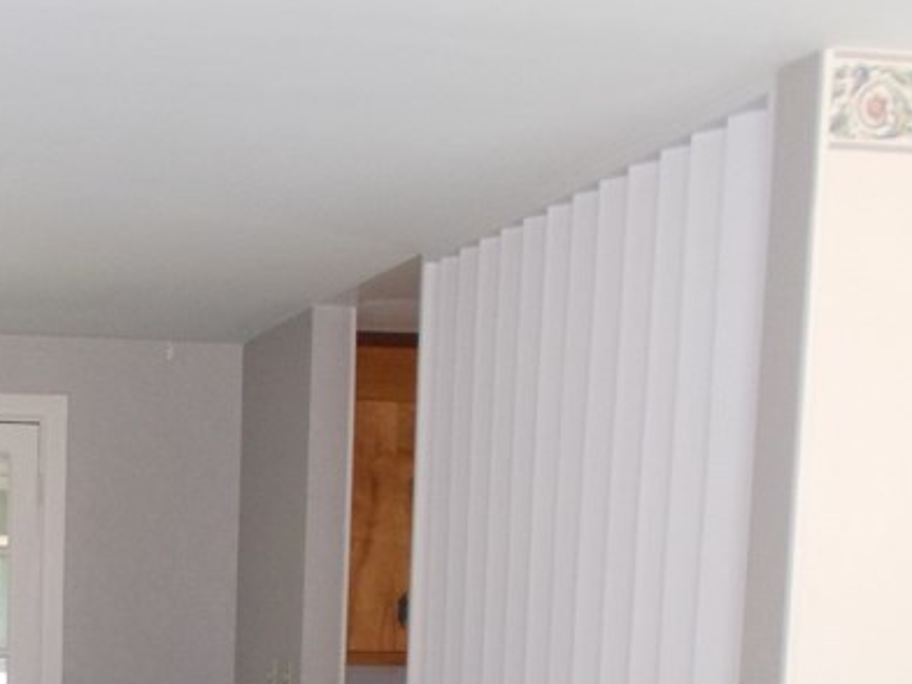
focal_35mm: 68
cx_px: 58
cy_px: 849
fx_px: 1792
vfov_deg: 20.1
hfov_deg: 27.3
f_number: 3.2
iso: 180
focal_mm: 4.6
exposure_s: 1/25
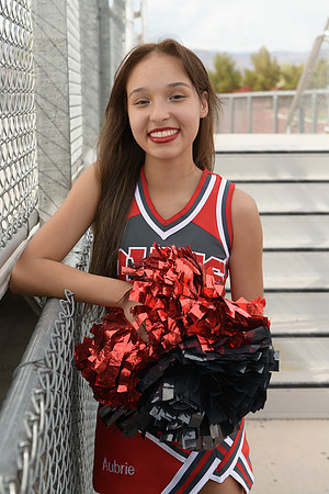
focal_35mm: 62
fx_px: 850
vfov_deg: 32.4
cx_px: 164
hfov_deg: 21.9
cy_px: 247
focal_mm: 62
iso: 800
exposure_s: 1/1250
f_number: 5.6
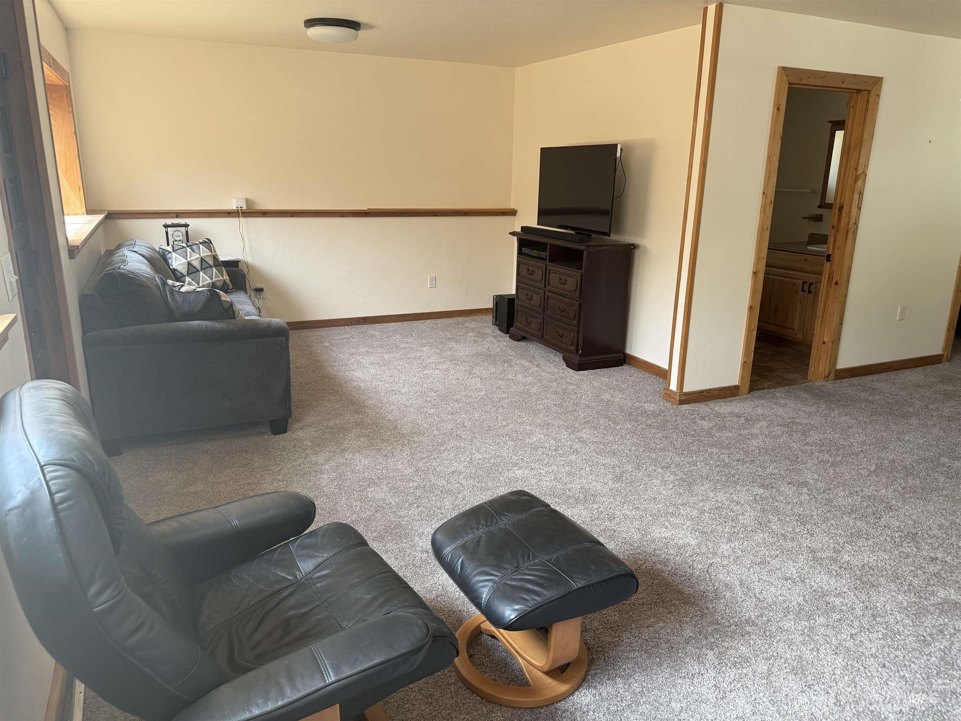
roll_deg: -1.1
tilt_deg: -14.6
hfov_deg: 71.6
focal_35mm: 24
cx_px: 480
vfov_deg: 56.8
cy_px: 360
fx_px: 666
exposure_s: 1/121
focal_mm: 6.76
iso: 160
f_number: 1.78
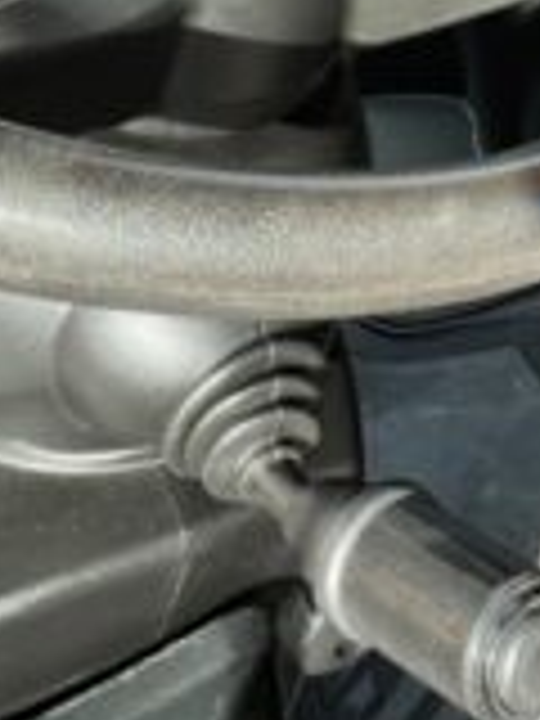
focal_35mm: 65
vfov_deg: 24.3
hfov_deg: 20.1
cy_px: -315
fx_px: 1352
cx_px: 756
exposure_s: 1/215
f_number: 1.8
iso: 32
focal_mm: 1.57
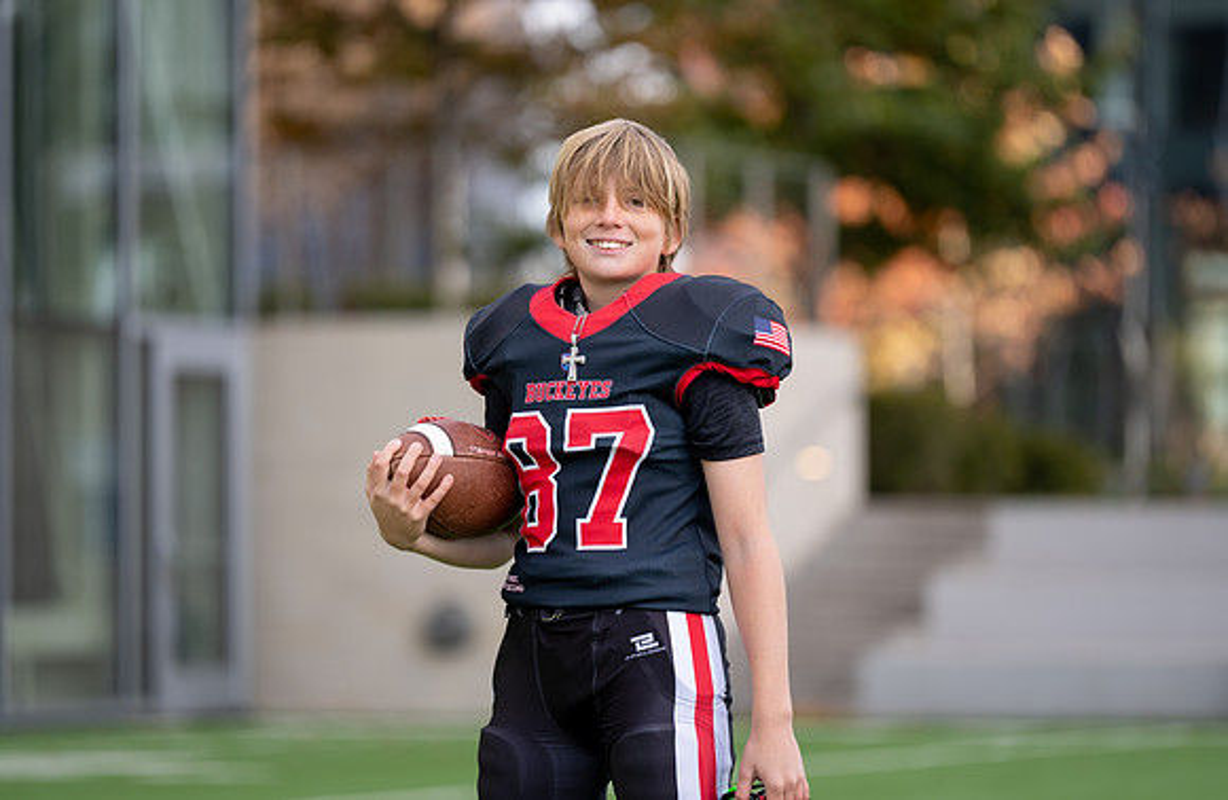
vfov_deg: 7.5
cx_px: 616
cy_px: 389
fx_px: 6089
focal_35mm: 180
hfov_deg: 11.5
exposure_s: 1/320
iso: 100
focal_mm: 171
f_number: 2.8
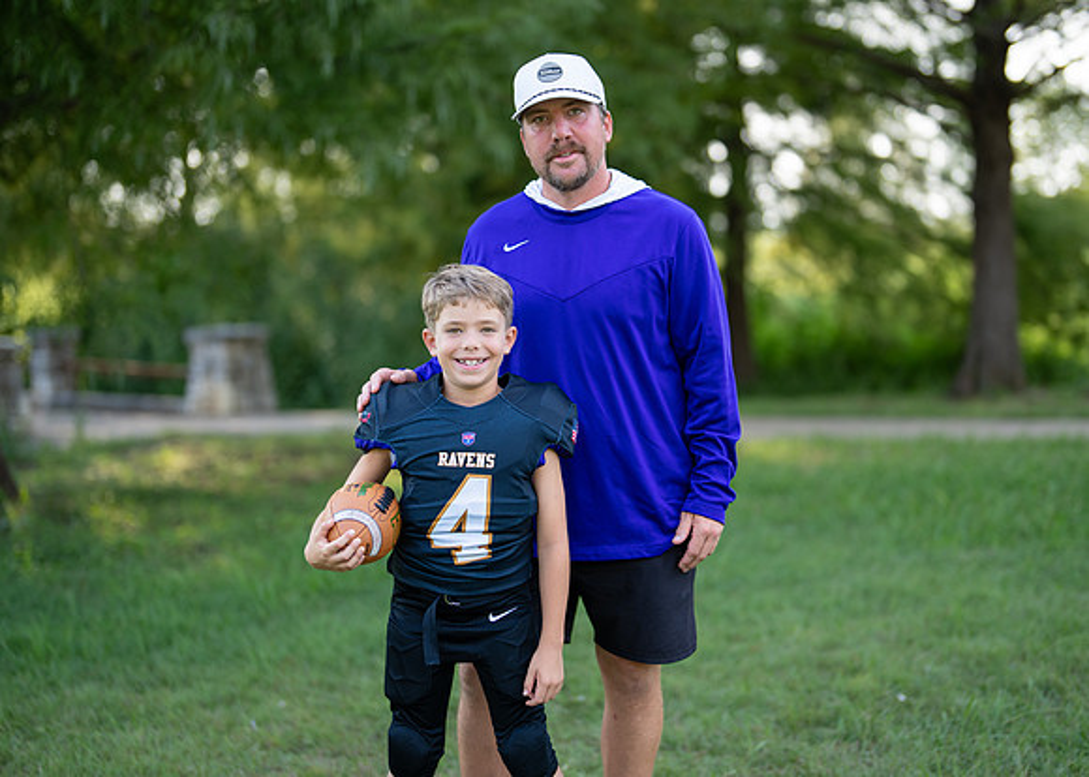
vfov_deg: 22.9
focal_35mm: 62
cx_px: 565
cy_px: 354
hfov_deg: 31.7
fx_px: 1920
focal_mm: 50
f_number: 1.2
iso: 100
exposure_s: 1/1000
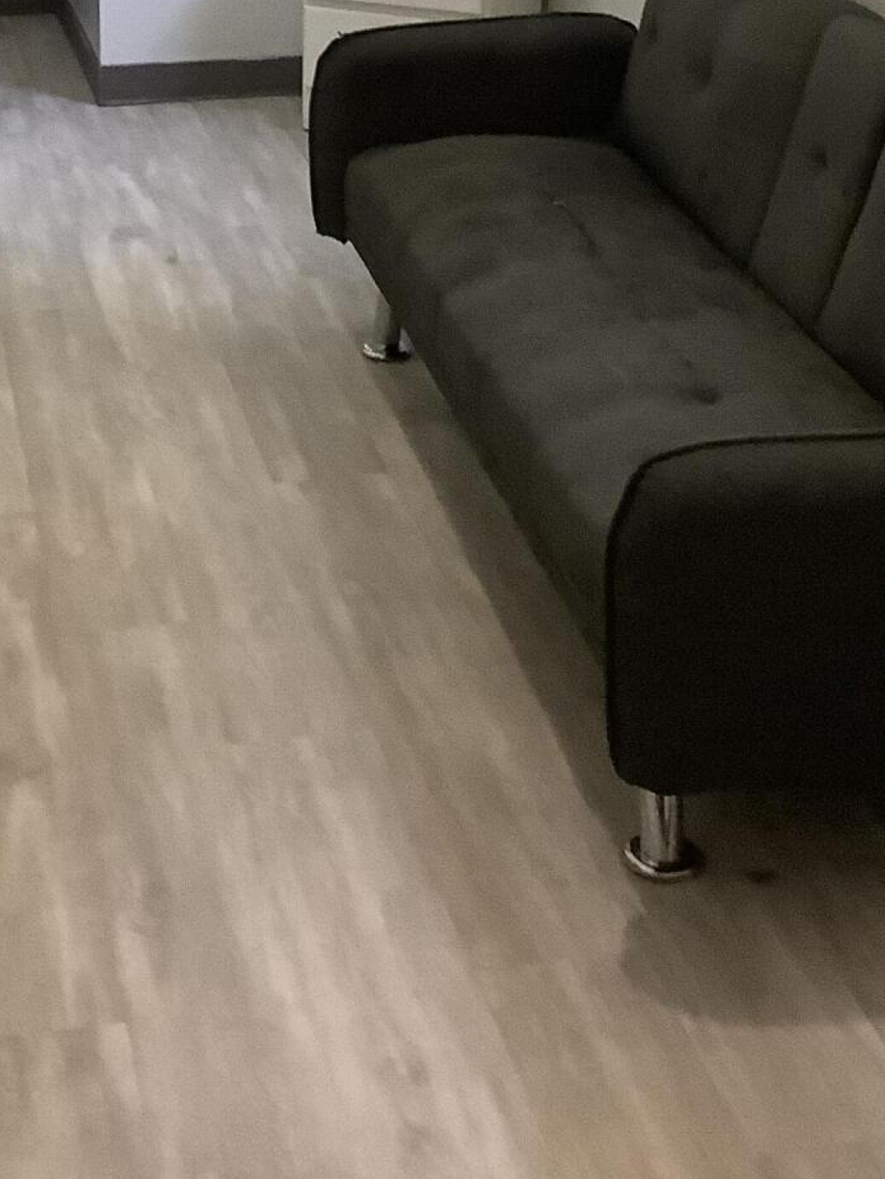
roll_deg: +0.1
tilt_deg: -15.6
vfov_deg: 27.3
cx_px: 250
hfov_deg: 21.8
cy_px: -8
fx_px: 2283
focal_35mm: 67
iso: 320
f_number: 2.4
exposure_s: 1/40
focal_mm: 3.3
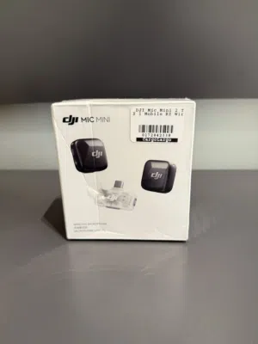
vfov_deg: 71.6
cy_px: 172
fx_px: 239
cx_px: 129
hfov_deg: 56.8
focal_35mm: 24
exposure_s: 1/49
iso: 200
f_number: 1.78
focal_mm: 6.76
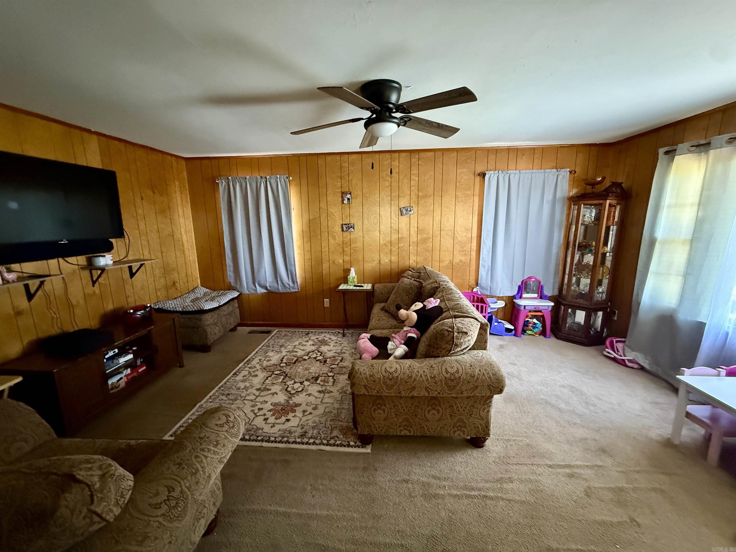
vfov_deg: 85.7
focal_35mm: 14
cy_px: 276
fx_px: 298
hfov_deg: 102.1
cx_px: 368
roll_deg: +0.5
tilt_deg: -10.1
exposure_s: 1/60
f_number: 2.2
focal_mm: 2.22
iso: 1000
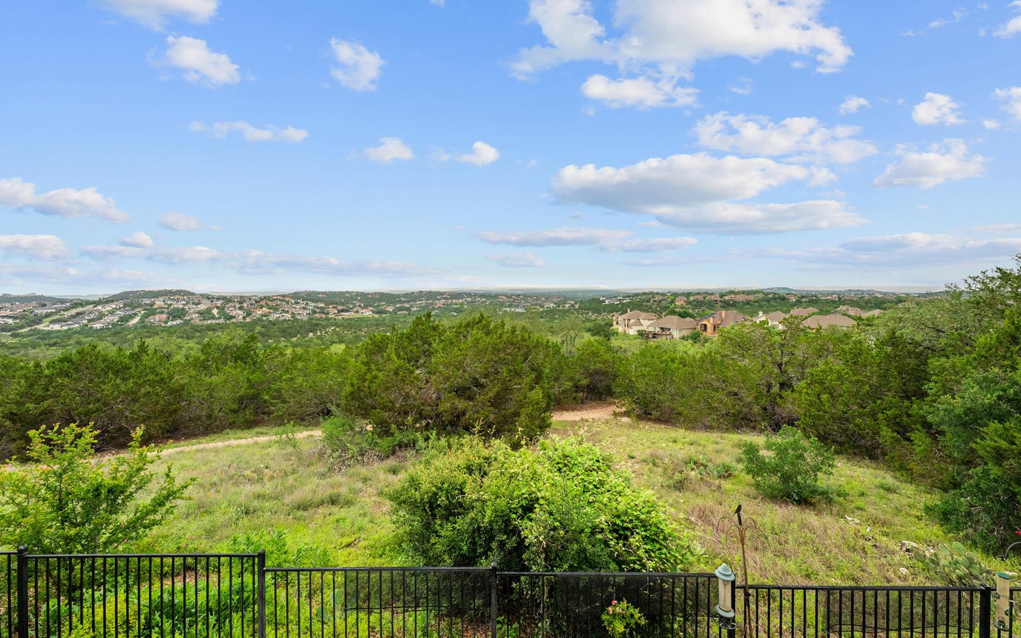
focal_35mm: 15
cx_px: 499
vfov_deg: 74.5
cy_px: 283
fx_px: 417
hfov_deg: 101.5
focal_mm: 14
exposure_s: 1/80
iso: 800
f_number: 8
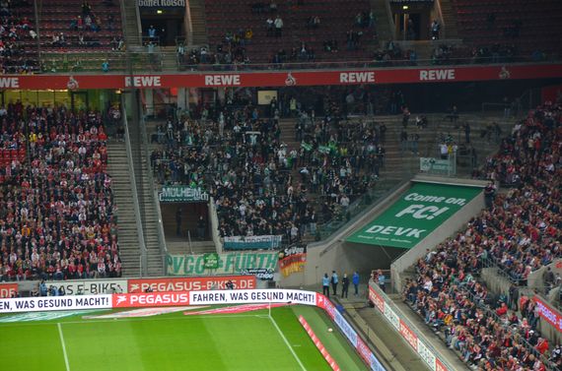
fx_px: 2453
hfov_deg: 13.1
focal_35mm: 158
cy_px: 186
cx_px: 281
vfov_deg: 8.7
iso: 1600
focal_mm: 105
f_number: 5.6
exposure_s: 1/125
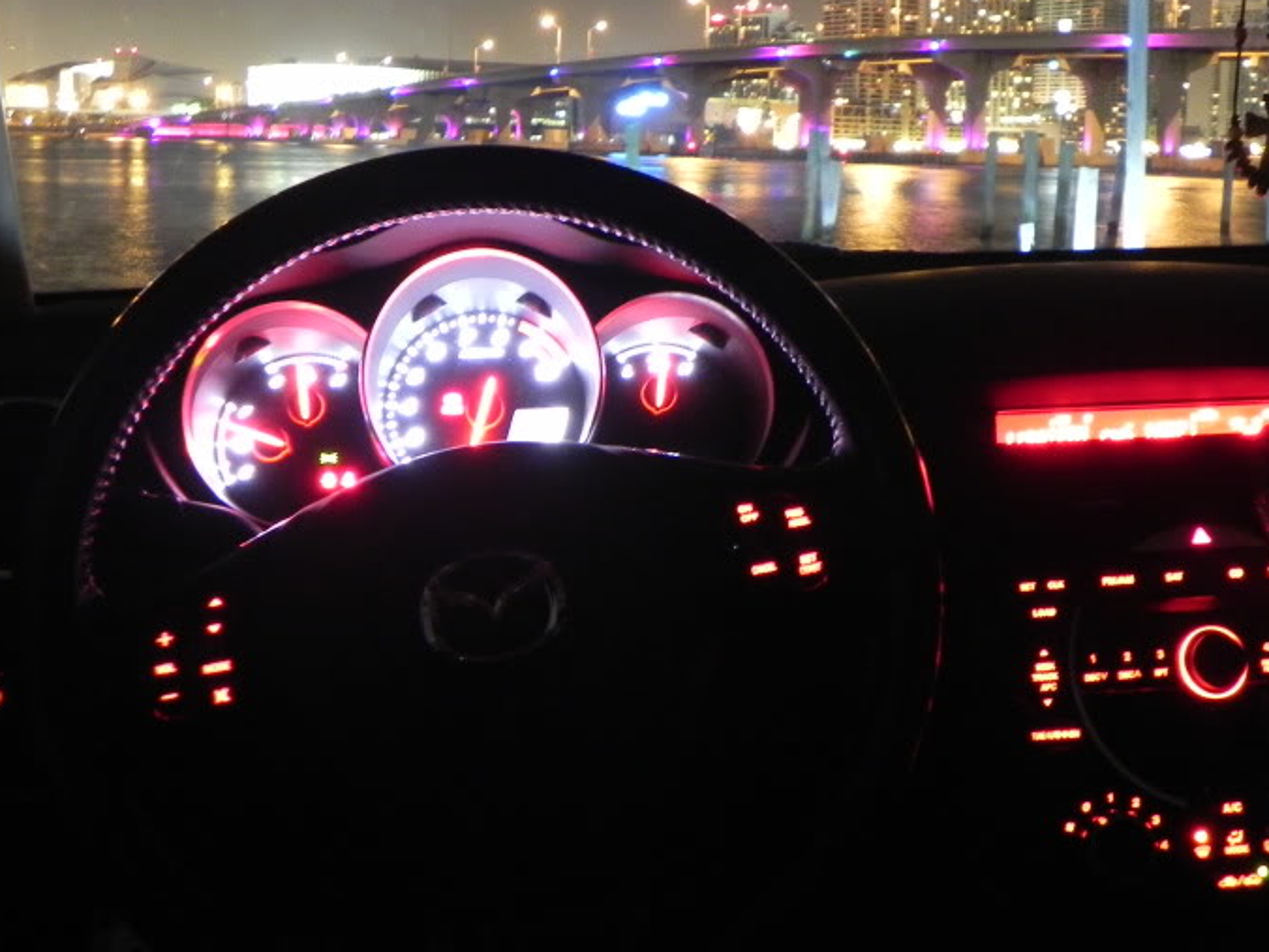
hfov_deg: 38.2
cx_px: 680
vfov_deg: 28.9
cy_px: 321
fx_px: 1833
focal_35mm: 50
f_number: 2.8
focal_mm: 5.9
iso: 400
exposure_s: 2
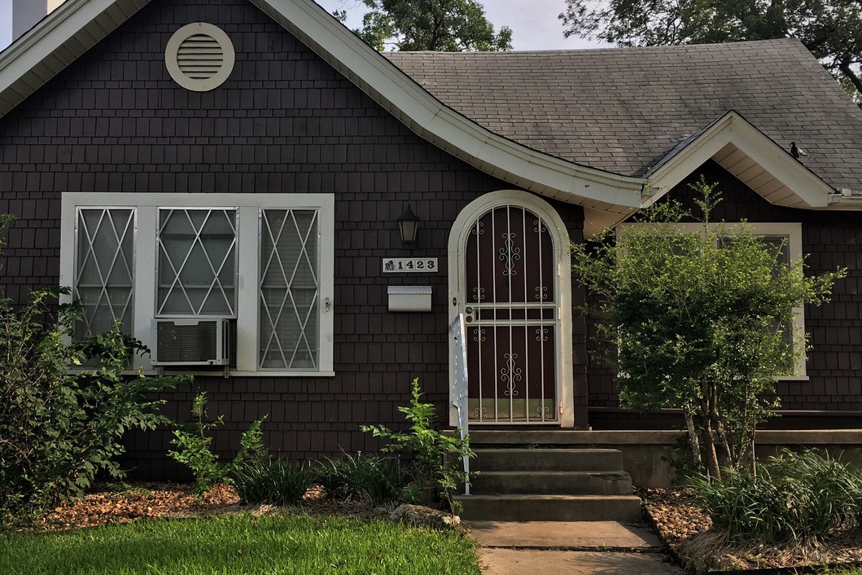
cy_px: 318
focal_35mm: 41
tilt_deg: +5.4
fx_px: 982
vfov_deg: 32.6
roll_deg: -0.3
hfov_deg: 47.3
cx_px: 371
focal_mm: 4.15
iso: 25
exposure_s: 1/699
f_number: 2.2
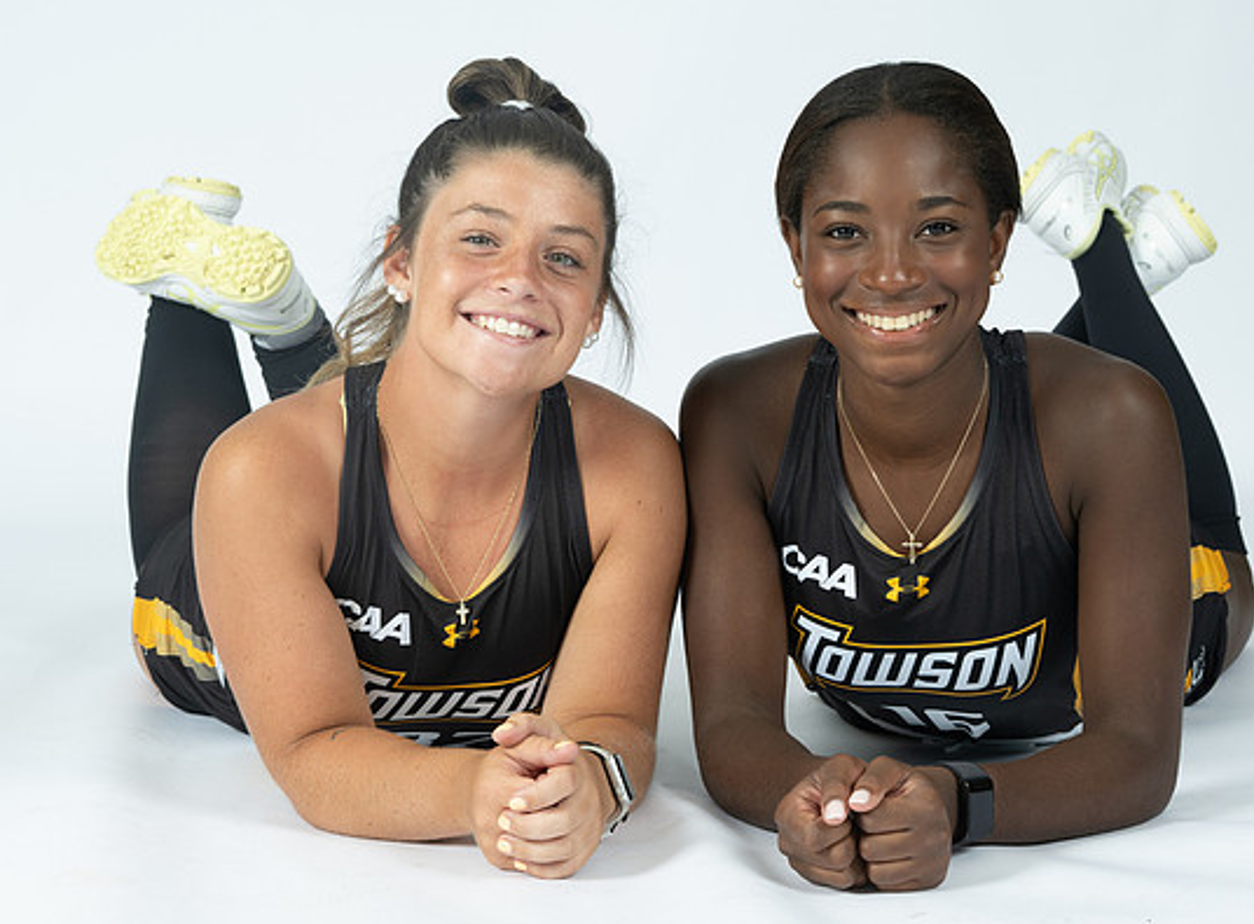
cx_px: 690
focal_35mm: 82
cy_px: 453
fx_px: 2952
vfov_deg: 17.8
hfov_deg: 24.0
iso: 160
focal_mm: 56
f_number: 9
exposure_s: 1/160
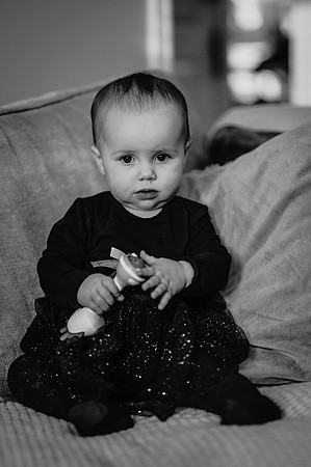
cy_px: 234
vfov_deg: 23.9
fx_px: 1104
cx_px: 156
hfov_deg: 16.0
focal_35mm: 85
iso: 220
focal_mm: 85
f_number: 1.8
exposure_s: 1/160
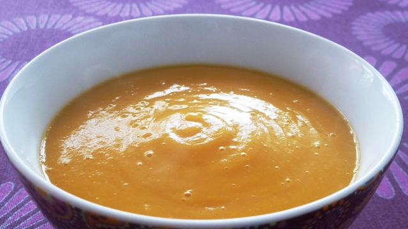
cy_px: 153
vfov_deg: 25.8
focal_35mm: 46
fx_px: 498
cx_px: 204
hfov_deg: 44.6
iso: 200
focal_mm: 6.9
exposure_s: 1/30
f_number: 3.7
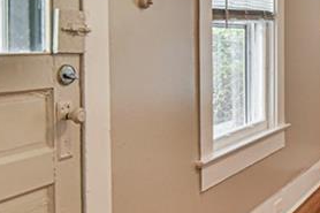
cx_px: 540
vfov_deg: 22.5
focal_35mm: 59
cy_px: 26
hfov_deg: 23.1
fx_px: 524
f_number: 5.6
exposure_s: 1/125
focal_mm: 16
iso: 1600
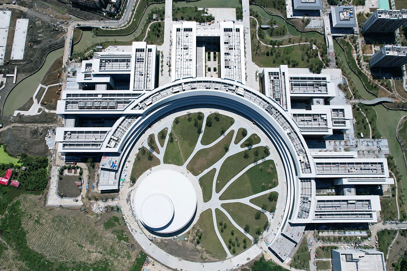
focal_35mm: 23
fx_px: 260
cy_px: 140
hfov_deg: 76.1
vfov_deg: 55.1
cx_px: 201
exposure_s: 1/3000
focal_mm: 8.38
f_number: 2.8
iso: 100
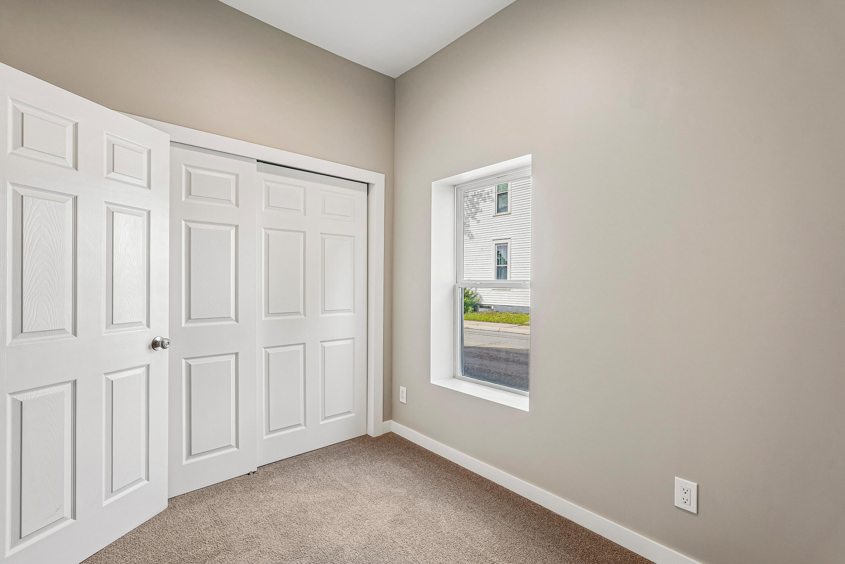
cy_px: 282
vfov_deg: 73.7
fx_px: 376
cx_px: 422
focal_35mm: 16
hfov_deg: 96.7
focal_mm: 16
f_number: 8
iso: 160
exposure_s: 1/30
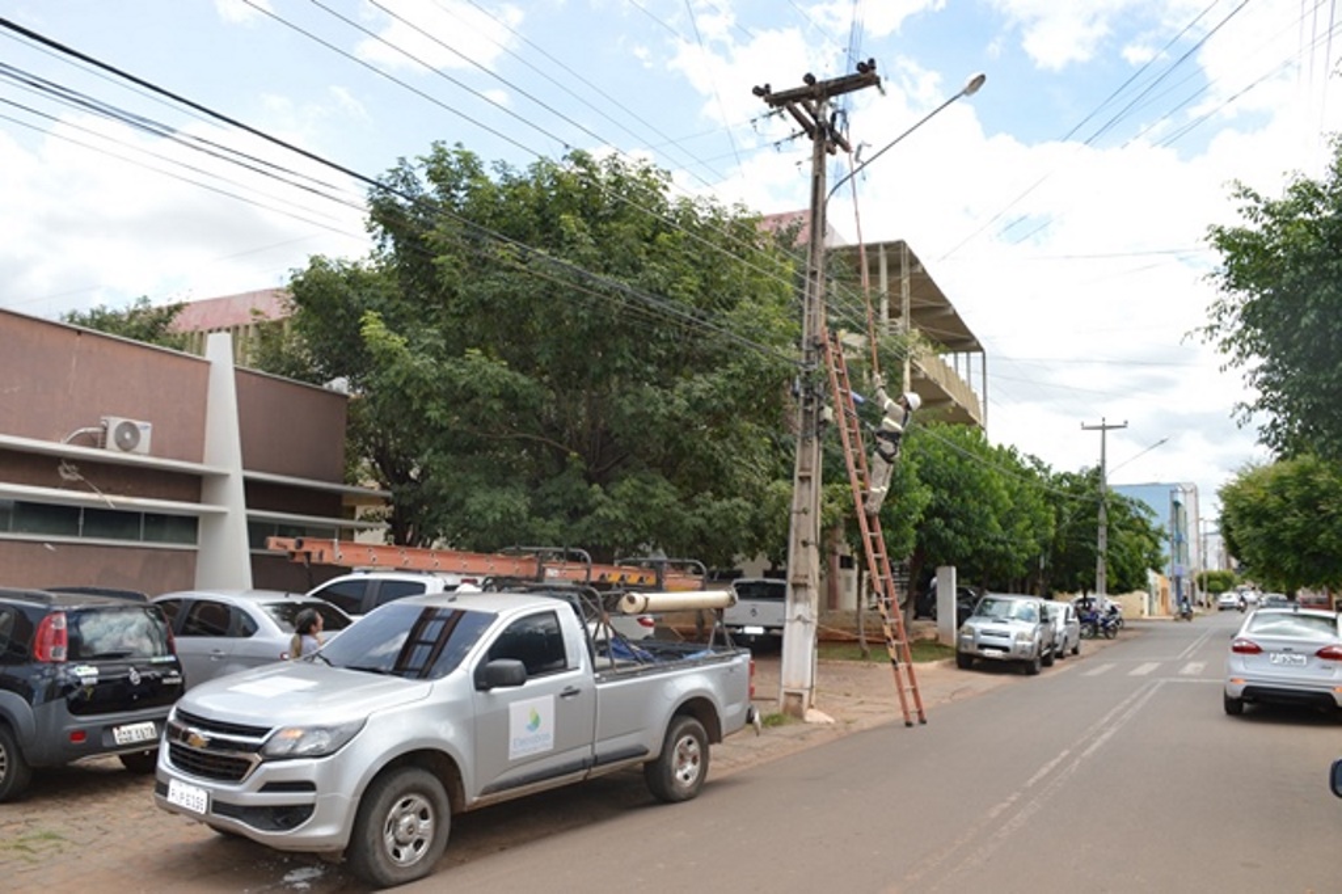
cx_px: 671
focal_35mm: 27
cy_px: 447
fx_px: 1006
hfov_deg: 67.4
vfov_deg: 47.9
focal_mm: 18
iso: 100
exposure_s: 1/200
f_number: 7.1
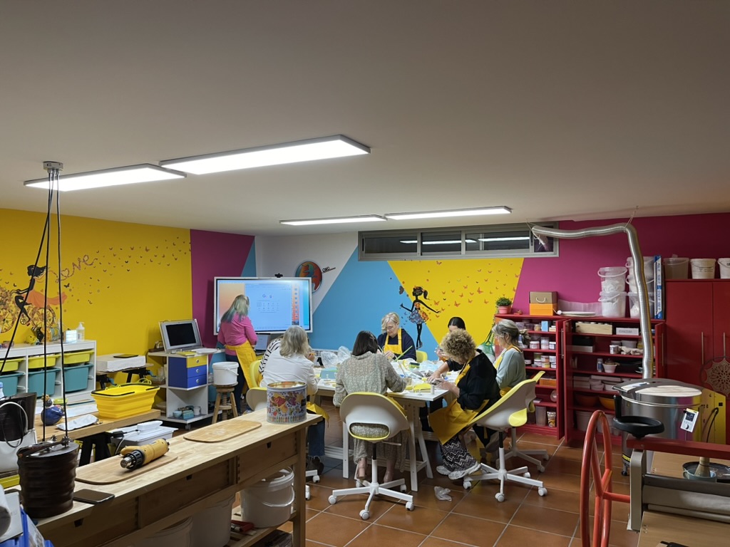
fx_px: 548
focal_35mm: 26
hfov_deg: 67.3
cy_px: 274
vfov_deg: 53.1
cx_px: 365
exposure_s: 1/88
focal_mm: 5.1
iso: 125
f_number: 1.6
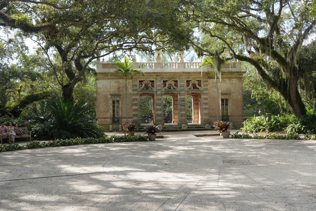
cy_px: 106
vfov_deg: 38.9
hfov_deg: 55.8
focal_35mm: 34
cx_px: 158
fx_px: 298
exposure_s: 1/100
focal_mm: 34
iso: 250
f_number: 13
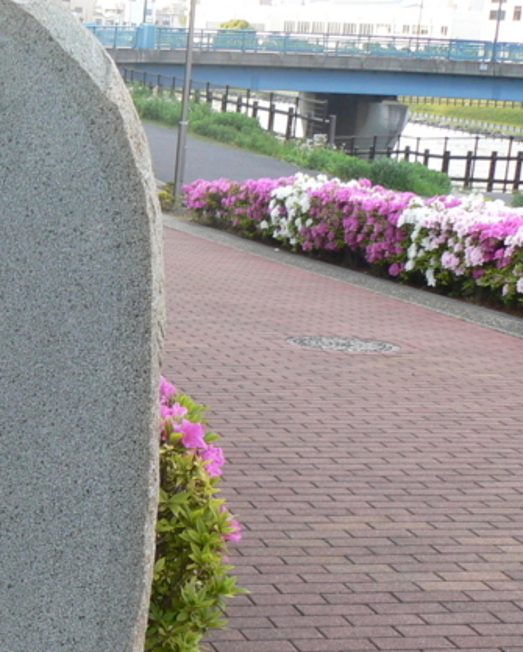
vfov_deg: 22.0
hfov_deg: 16.8
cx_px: -170
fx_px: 1662
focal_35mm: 86
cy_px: 484
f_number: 4
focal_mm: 6
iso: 80
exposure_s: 1/60
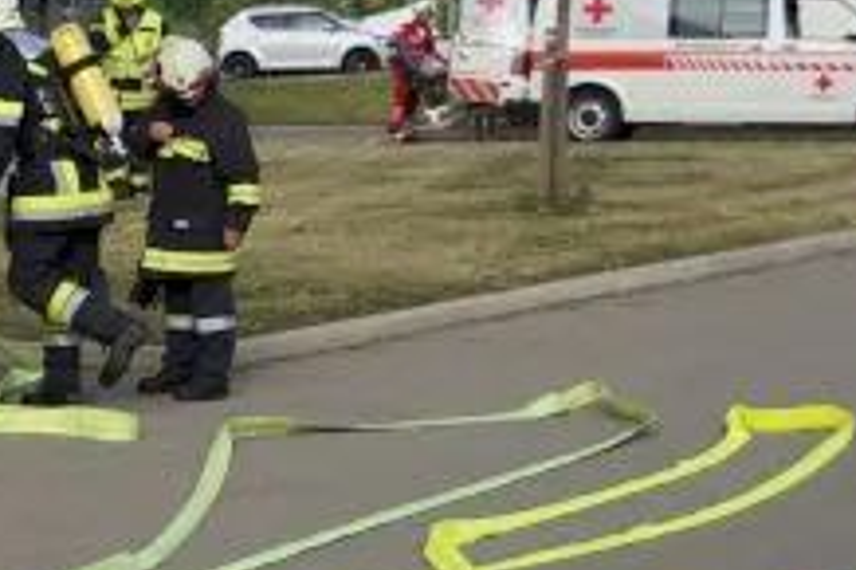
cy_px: 348
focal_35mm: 125
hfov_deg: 15.7
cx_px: -196
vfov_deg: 10.9
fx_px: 2970
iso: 100
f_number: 4
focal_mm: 28
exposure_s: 1/400
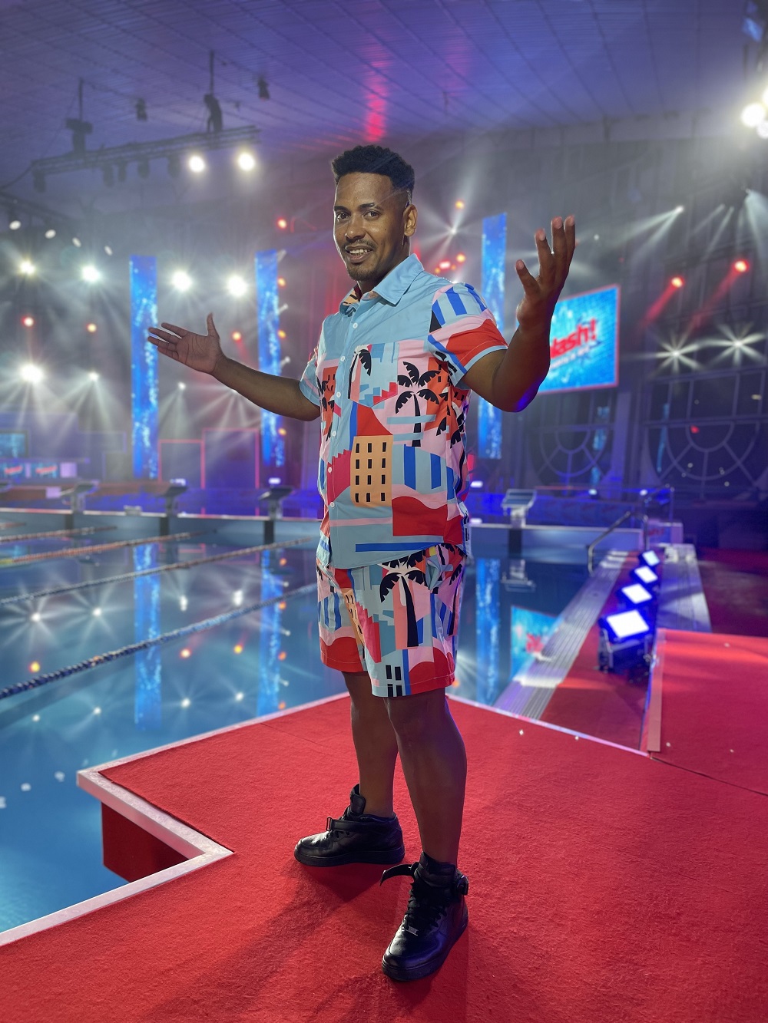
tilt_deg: -3.2
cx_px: 384
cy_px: 512
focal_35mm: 26
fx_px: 769
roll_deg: -0.1
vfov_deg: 67.3
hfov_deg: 53.1
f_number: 1.6
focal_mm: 4.2
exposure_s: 1/120
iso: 80
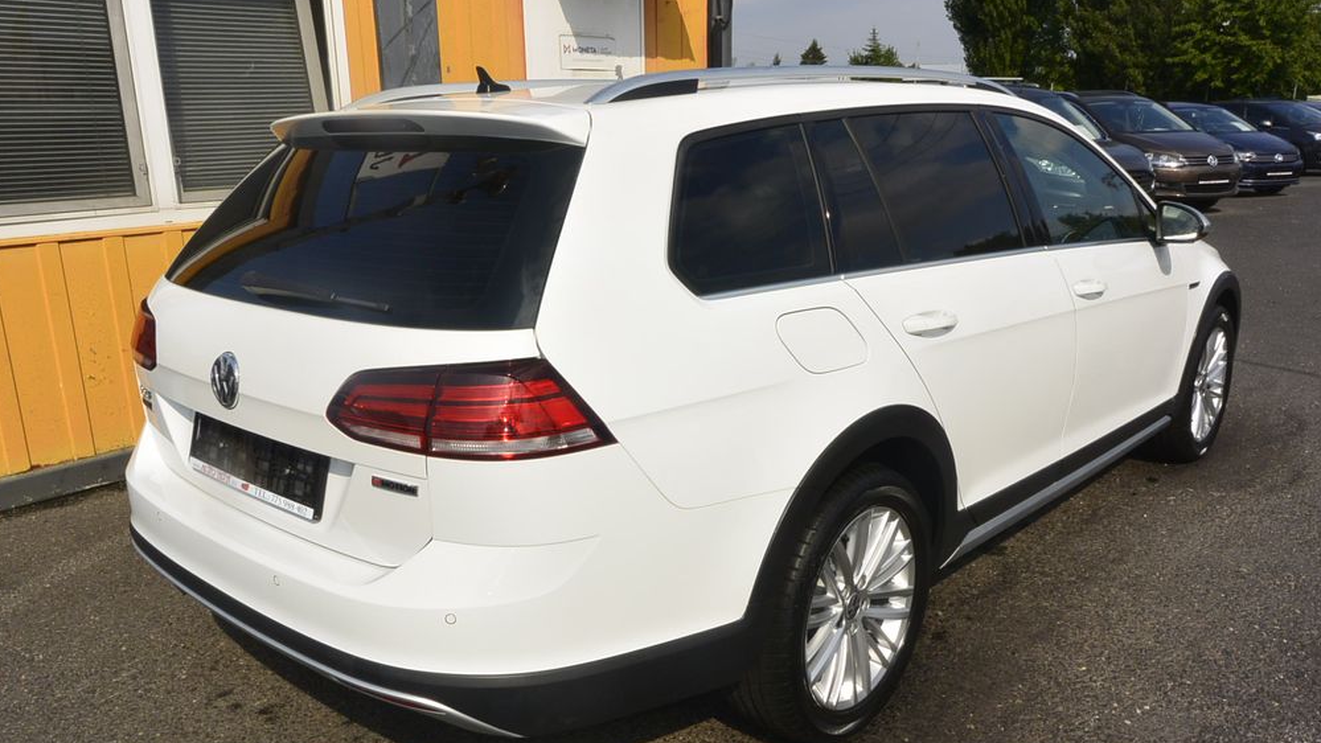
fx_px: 1016
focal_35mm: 29
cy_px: 424
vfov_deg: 40.1
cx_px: 668
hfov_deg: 66.1
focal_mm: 10
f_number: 13
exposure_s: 1/250
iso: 160
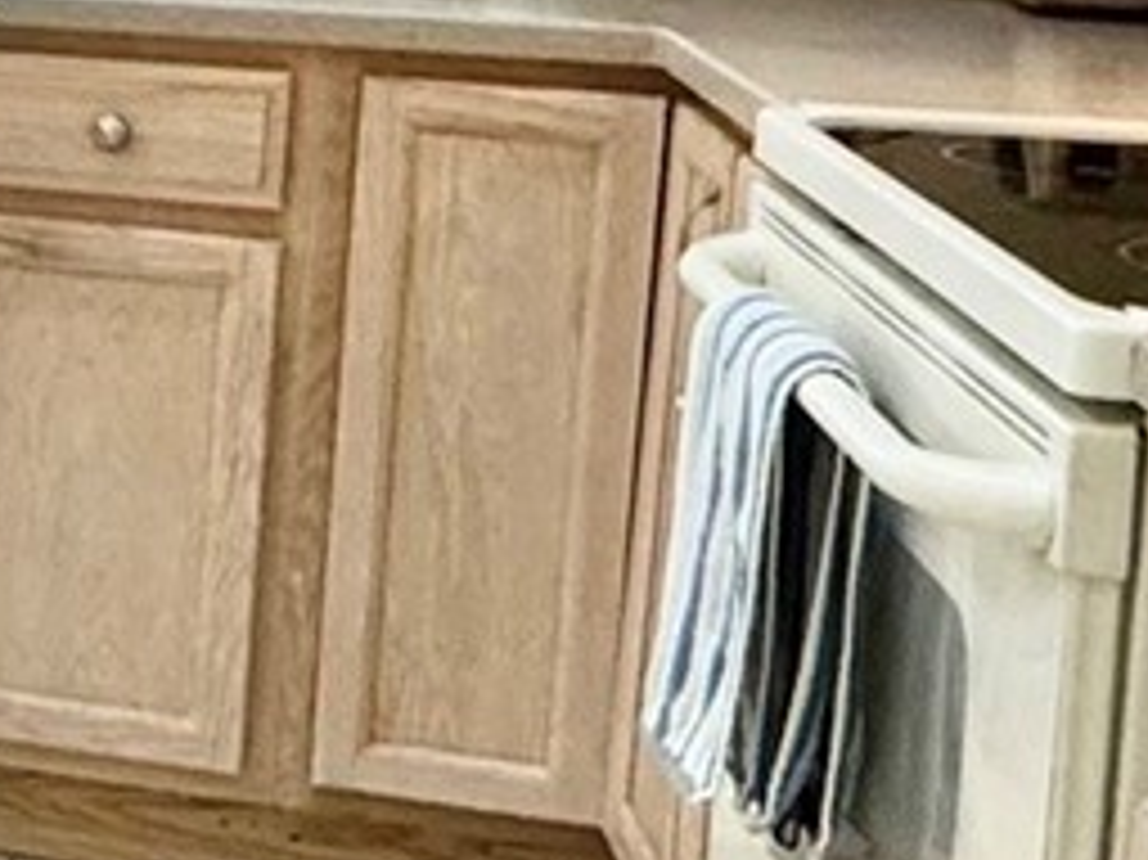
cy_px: -50
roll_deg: -1.0
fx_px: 2917
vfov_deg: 16.3
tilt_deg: -6.7
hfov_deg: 17.4
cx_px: -999
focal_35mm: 88
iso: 320
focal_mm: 2.22
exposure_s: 1/120
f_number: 2.2
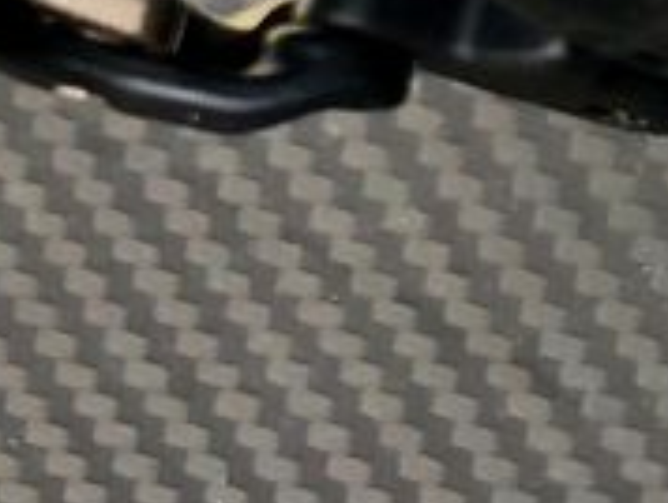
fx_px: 3884
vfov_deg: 7.4
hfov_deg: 9.2
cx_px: 1389
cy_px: 60
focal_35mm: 201
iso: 50
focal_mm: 3.99
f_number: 1.8
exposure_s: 1/120
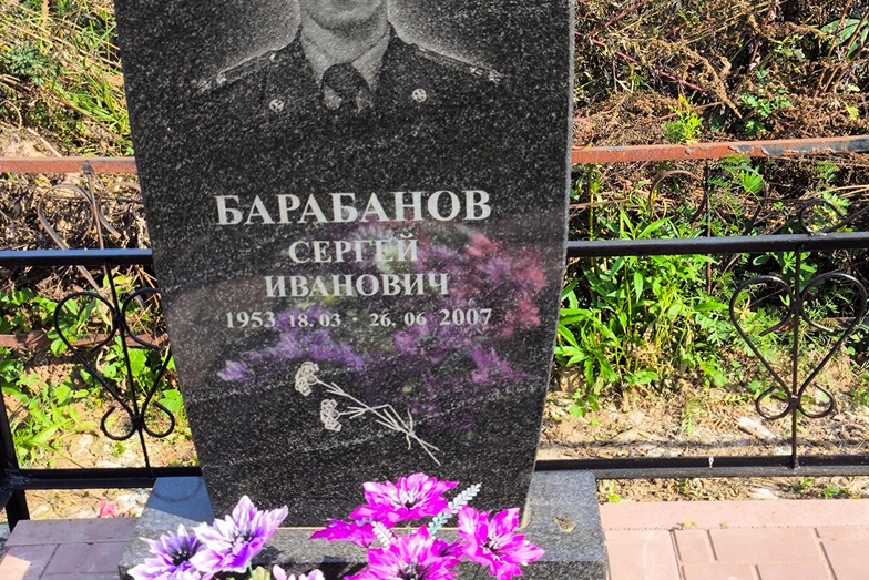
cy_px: 263
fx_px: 1280
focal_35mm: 53
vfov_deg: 25.5
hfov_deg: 37.5
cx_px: 435
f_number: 1.7
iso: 50
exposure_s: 1/772
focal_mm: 4.71
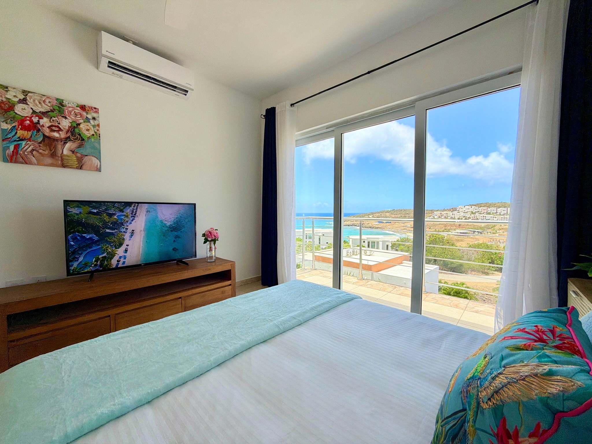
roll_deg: +0.0
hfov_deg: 102.1
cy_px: 222
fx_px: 239
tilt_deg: -3.3
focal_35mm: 14
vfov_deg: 85.7
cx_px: 296
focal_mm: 2.22
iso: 50
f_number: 2.2
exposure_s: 1/502
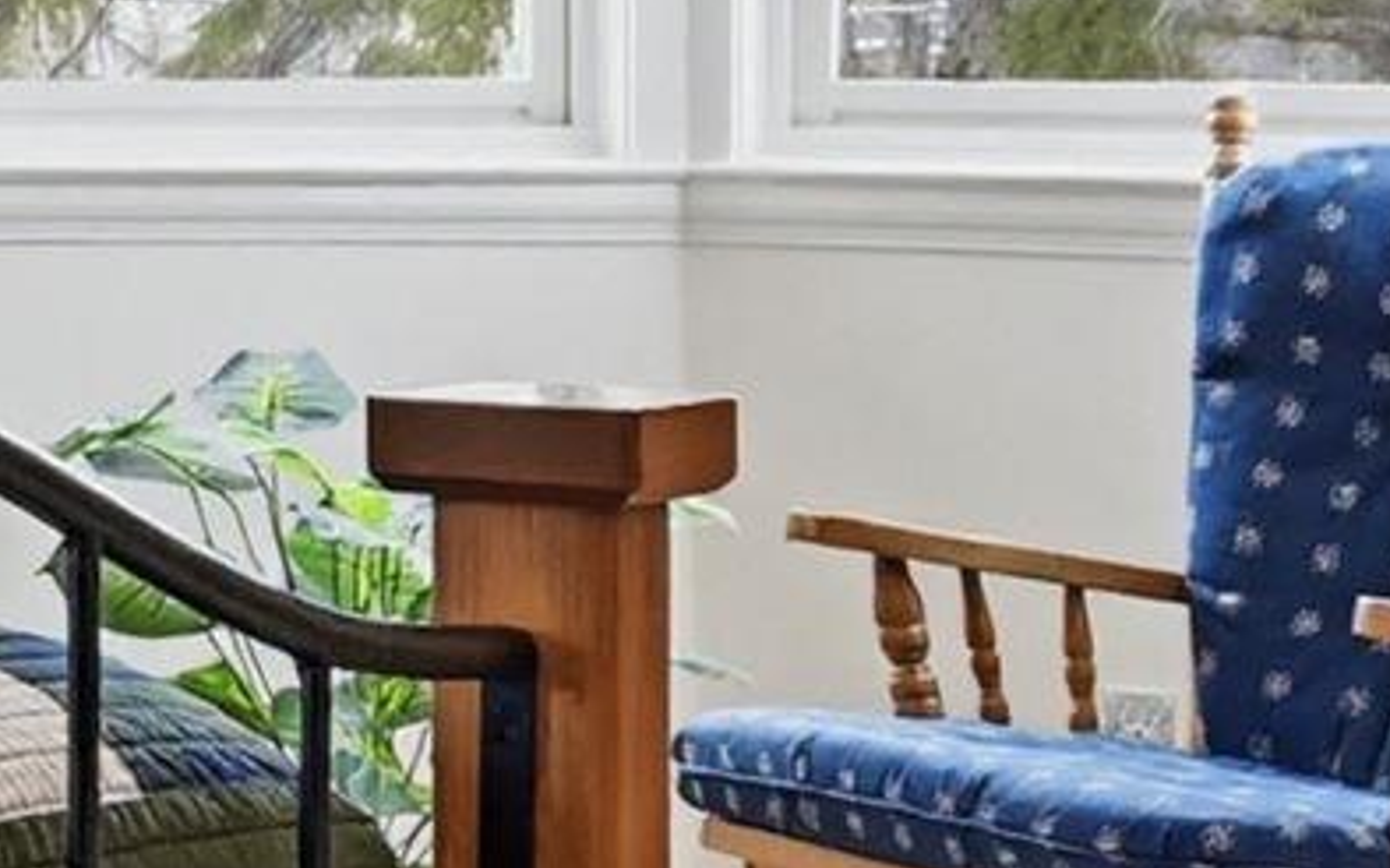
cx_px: -2036
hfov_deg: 12.7
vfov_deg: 10.6
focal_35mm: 123
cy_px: 26
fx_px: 4657
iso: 400
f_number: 8
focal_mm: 15.5
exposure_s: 1/15
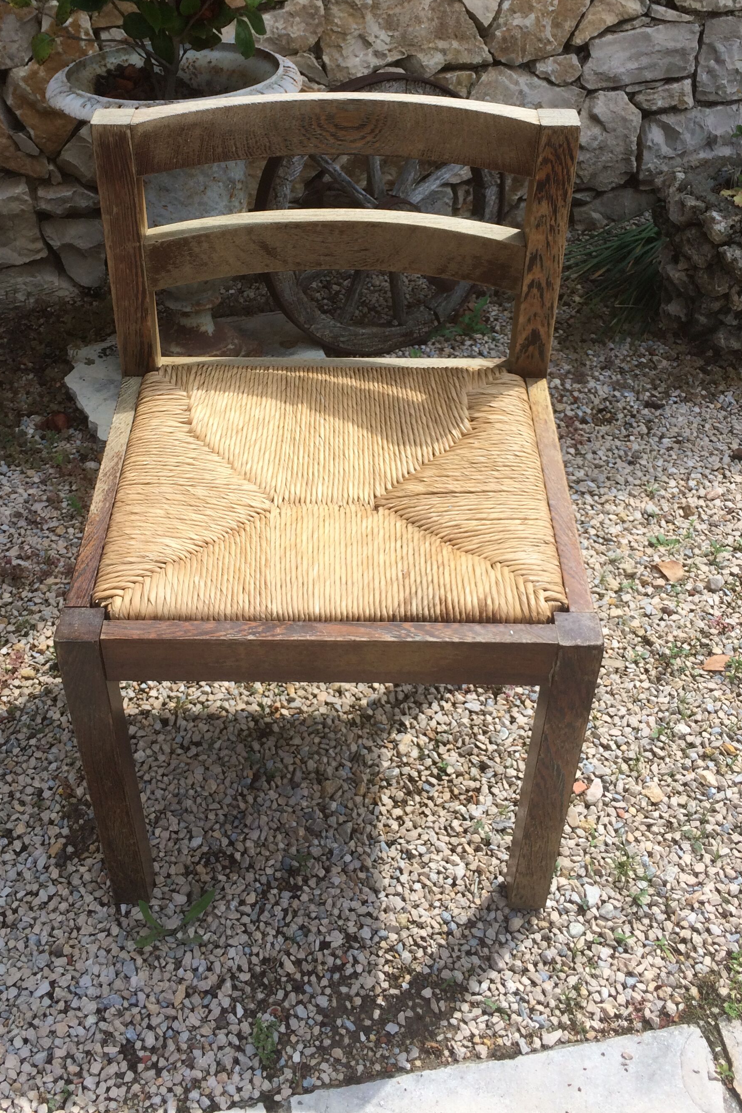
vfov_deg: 51.5
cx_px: 310
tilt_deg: -38.6
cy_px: 437
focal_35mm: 37
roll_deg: +0.6
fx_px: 1144
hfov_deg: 35.9
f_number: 2.2
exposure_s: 1/1001
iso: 32
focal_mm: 4.15
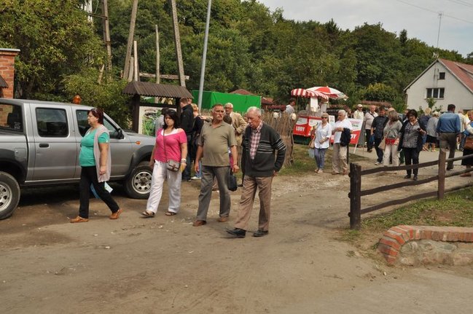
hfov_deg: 45.0
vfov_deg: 30.8
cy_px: 157
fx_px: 571
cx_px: 236
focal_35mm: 44
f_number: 22
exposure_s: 1/200
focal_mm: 29
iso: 400
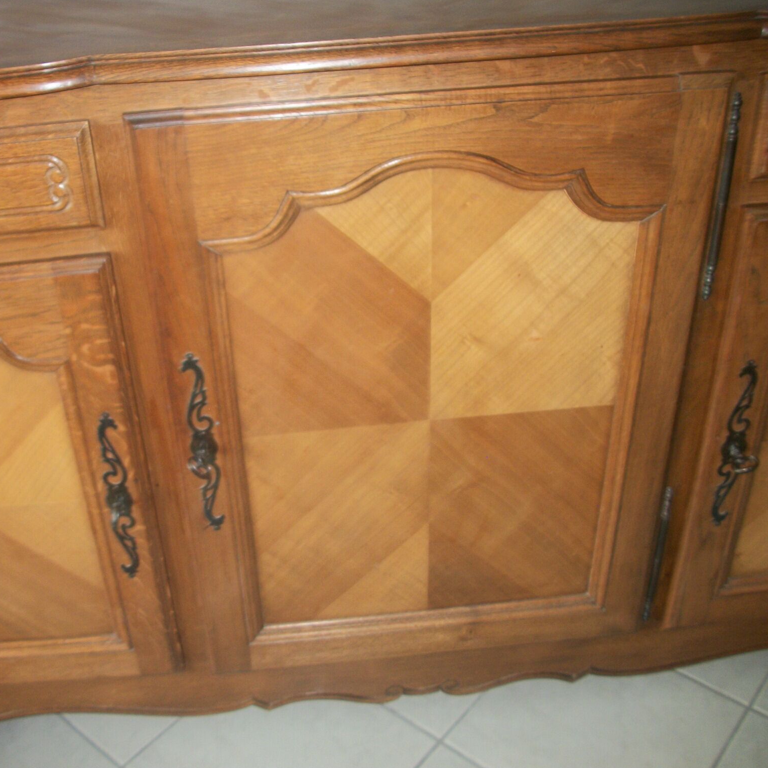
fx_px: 954
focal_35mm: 38
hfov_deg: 43.4
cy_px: 384
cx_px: 269
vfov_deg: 43.9
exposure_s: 1/30
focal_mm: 5.7
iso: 80
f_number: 2.9
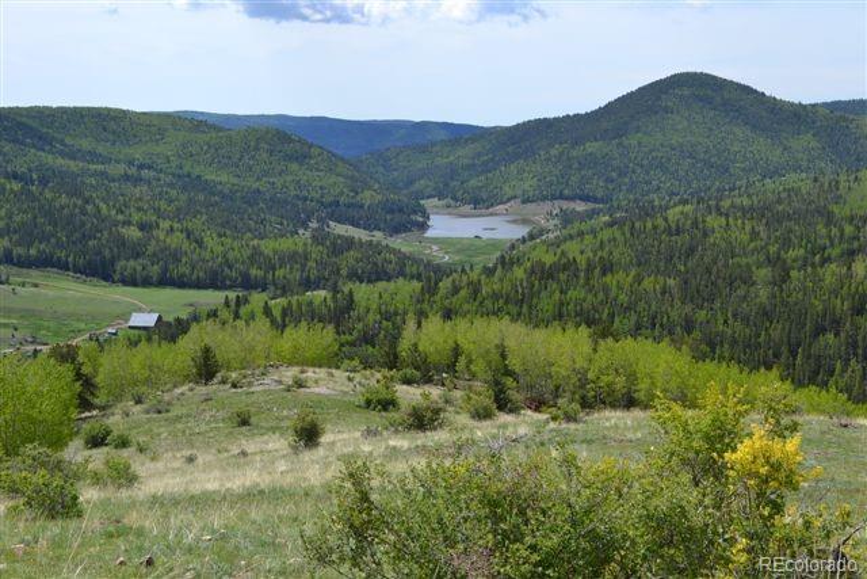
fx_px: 1228
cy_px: 290
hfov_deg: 38.9
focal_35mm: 51
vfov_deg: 26.5
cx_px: 434
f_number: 8
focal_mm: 34
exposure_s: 1/250
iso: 100
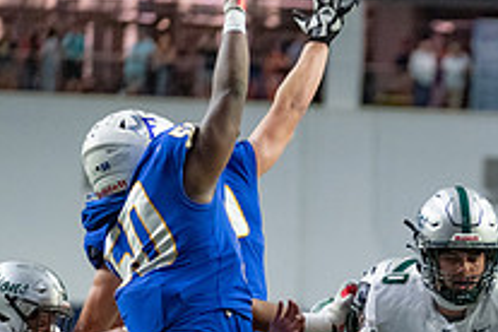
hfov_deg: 5.5
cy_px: 446
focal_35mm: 372
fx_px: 5146
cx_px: 580
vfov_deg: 3.7
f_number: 2.8
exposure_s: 1/800
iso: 3200
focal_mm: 133
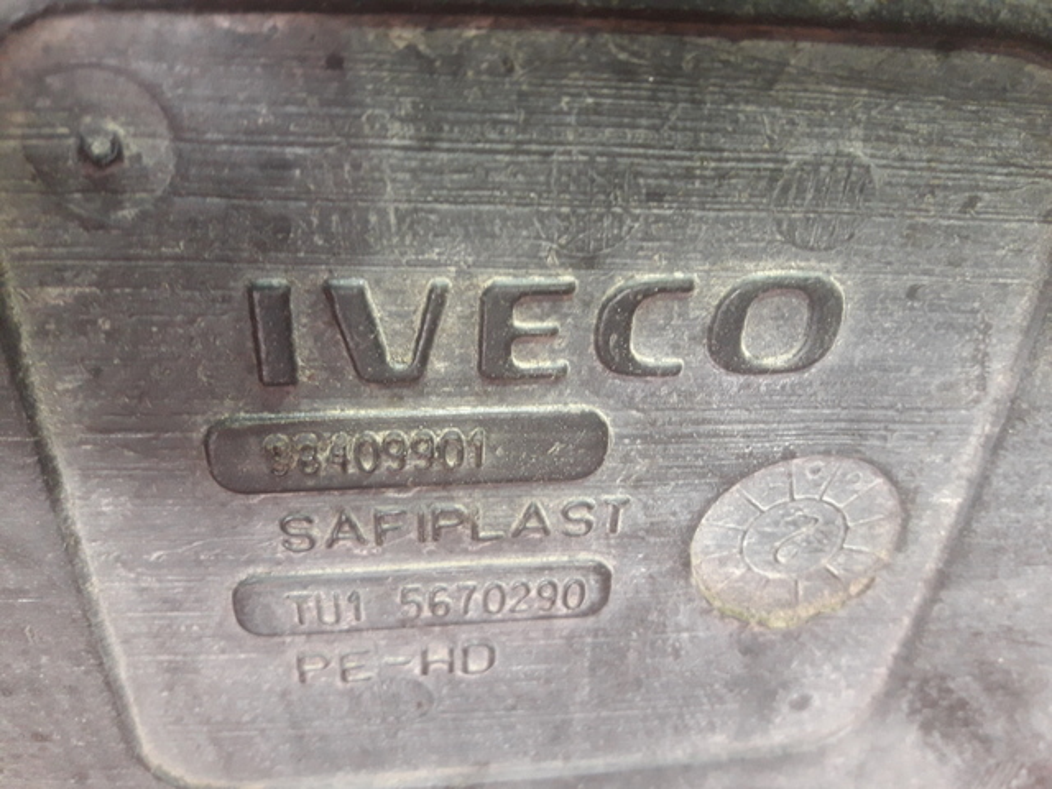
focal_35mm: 28
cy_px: 394
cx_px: 526
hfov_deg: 63.4
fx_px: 851
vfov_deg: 49.7
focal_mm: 3.7
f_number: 1.9
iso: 200
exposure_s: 1/17
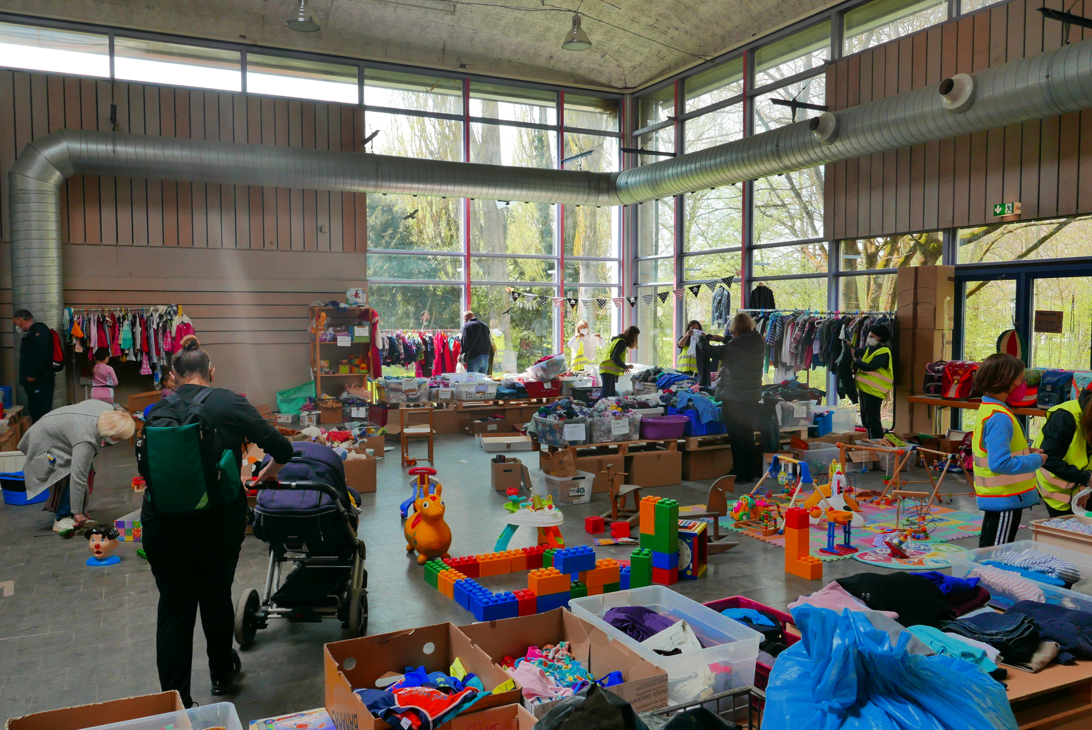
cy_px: 365
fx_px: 850
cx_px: 546
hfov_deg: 65.4
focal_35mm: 28
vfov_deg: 46.5
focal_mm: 12.5
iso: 800
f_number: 5.6
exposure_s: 1/160
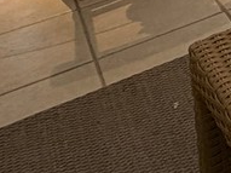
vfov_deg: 12.0
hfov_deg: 14.9
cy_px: -267
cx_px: 521
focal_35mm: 94
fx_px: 627
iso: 200
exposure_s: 1/60
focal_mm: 2.22
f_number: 2.2
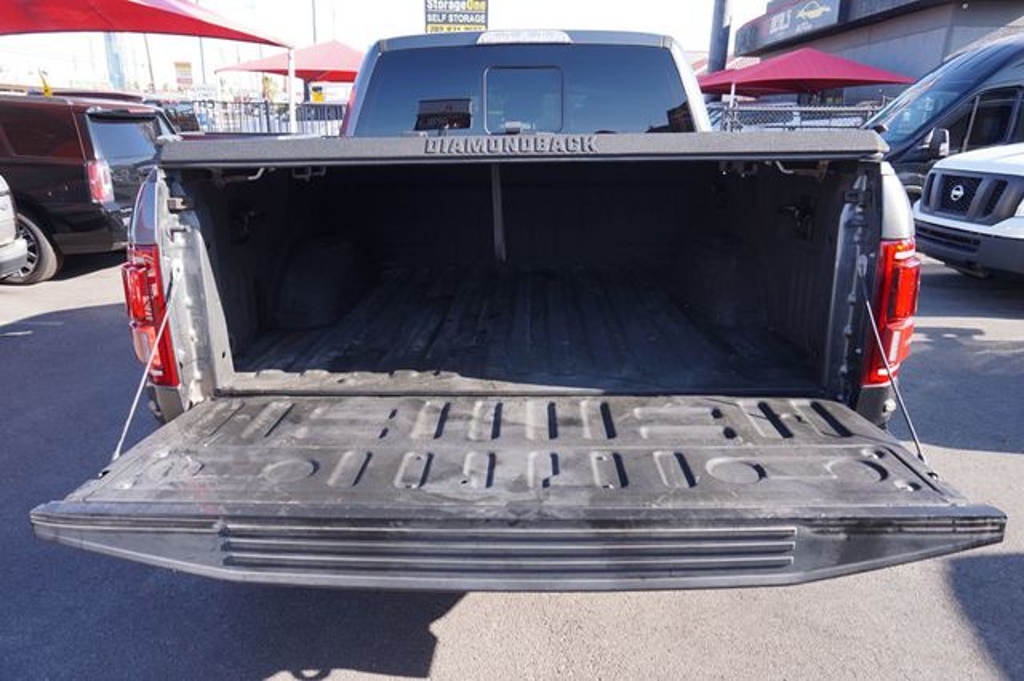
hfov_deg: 73.8
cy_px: 340
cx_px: 512
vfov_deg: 53.1
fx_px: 682
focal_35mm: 24
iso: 100
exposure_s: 1/80
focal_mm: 16
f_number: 5.6
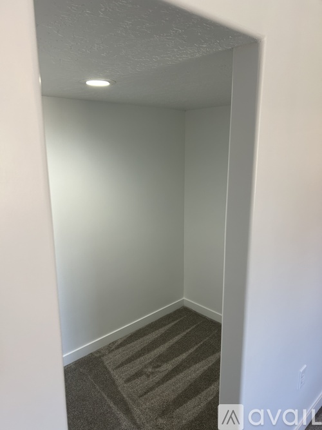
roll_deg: -0.2
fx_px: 323
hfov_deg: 53.0
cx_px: 161
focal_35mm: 26
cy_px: 215
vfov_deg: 67.3
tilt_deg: -12.8
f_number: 1.5
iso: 100
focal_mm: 5.7
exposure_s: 1/120
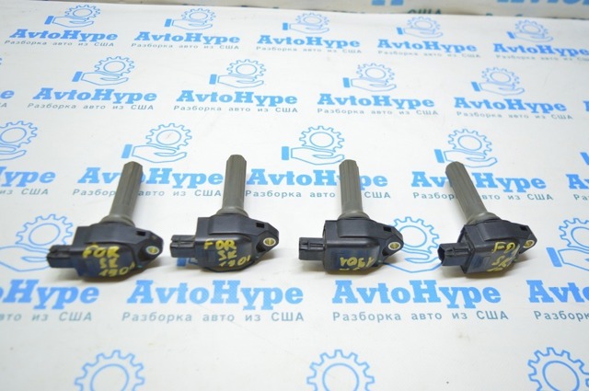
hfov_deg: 57.3
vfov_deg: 39.9
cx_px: 294
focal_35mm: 33
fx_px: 539
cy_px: 196
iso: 400
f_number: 3.8
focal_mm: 22
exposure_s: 1/40
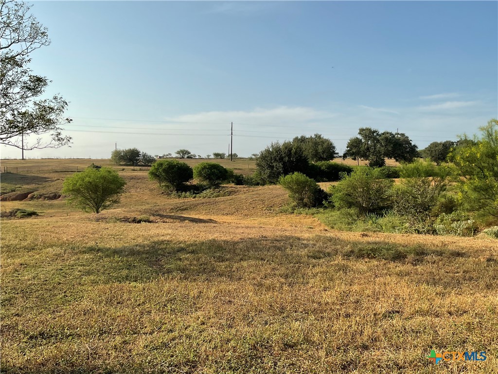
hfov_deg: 61.7
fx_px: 417
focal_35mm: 29
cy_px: 187
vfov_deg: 48.2
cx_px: 249
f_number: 1.8
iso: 16
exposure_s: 1/1984
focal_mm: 3
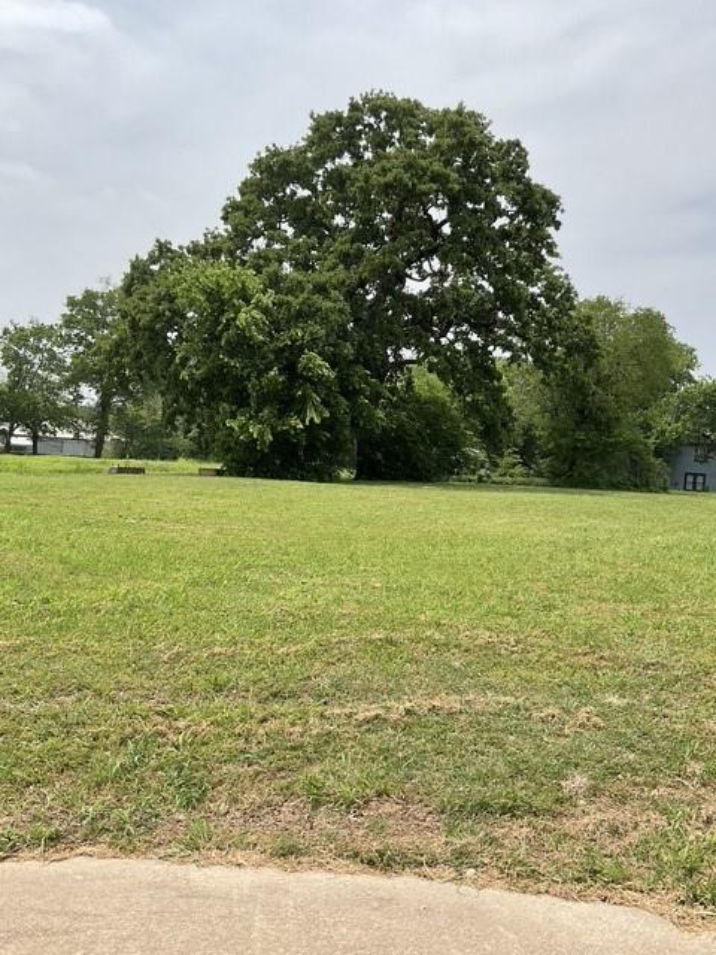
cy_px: 478
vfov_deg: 61.7
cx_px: 358
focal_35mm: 29
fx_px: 800
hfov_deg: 48.2
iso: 16
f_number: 1.8
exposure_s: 1/2058
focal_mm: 3
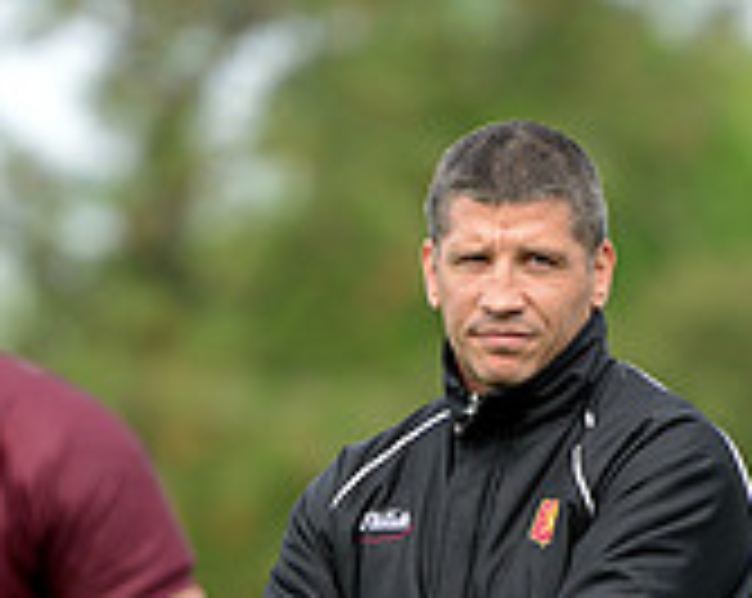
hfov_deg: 3.0
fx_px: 14152
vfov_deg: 2.4
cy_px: 735
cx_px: 279
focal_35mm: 637
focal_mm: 195
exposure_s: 1/800
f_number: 2.8
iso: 250
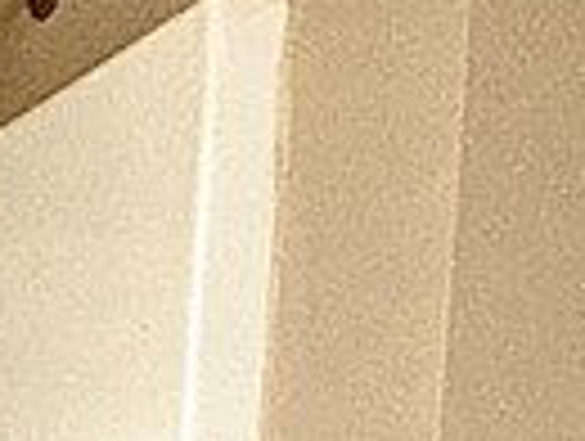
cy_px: 860
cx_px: -846
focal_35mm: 110
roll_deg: +0.6
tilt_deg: -6.6
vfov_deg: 12.1
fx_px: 1862
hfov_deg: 13.1
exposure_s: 1/120
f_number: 2.2
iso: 250
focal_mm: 2.22
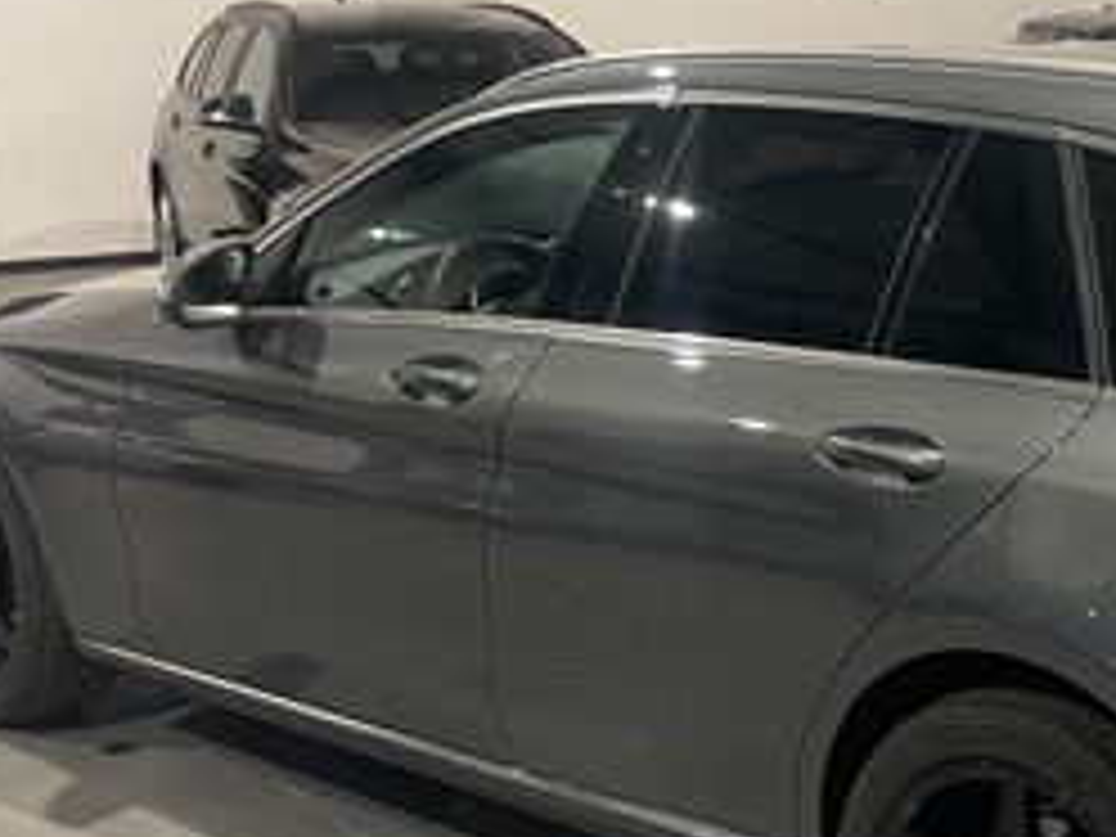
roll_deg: -1.1
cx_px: 1053
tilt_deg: -10.9
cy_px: 364
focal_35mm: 67
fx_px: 2160
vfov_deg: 21.9
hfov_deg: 27.7
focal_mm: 4.2
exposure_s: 1/50
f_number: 1.6
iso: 100
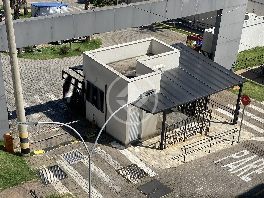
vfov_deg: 28.0
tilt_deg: -28.6
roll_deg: -3.1
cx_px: 132
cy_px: 99
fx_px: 397
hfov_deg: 36.8
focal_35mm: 52
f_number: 2
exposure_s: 1/1653
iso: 20
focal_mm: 6
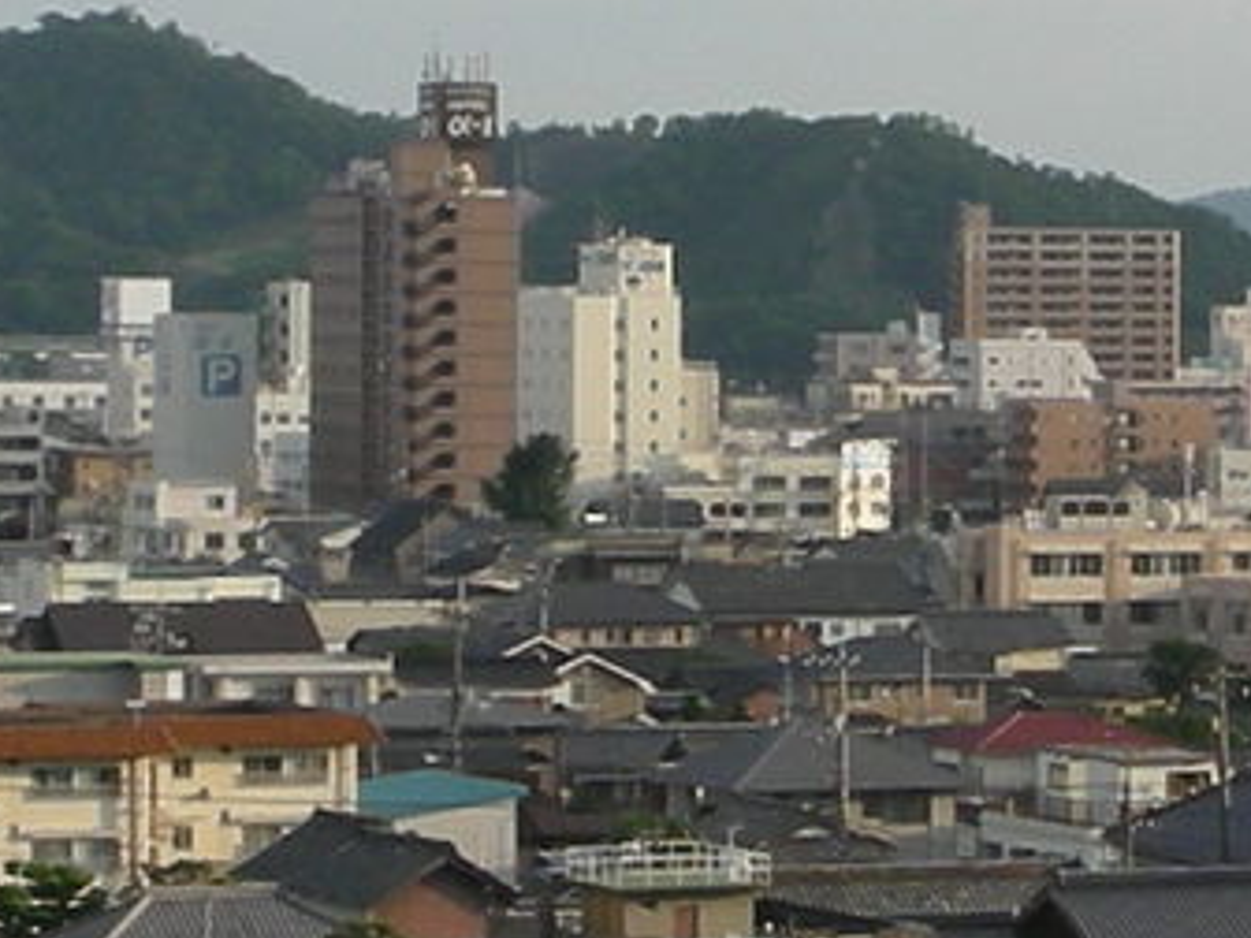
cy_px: 141
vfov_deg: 7.4
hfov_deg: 9.9
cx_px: 570
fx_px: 7228
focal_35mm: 200
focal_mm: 5.8
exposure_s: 1/431
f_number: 3
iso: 50
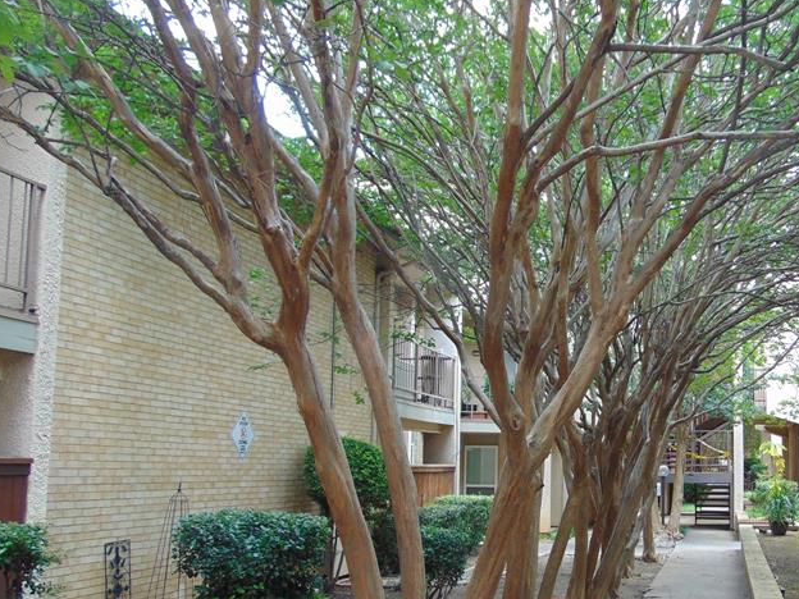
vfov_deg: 34.9
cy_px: 384
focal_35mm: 41
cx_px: 602
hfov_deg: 44.2
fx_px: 946
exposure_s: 1/60
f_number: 3
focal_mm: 4.5
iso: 80
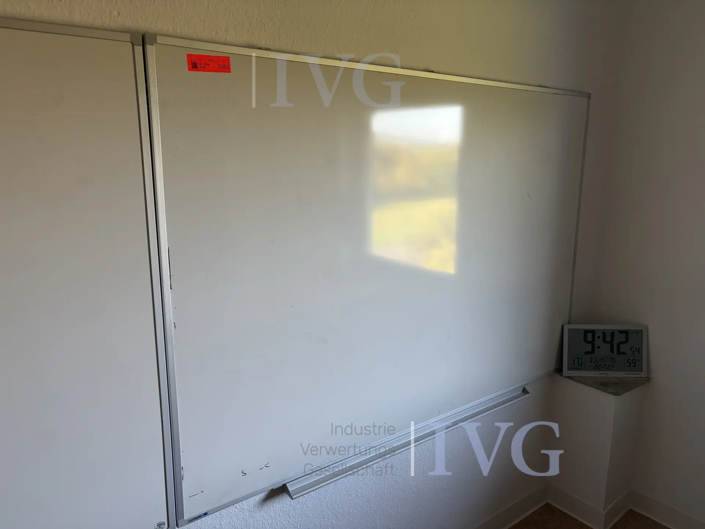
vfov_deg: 53.1
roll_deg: -0.7
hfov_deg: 67.3
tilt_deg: -10.2
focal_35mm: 26
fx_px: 530
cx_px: 352
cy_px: 264
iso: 125
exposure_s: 1/113
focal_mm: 5.96
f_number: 1.6
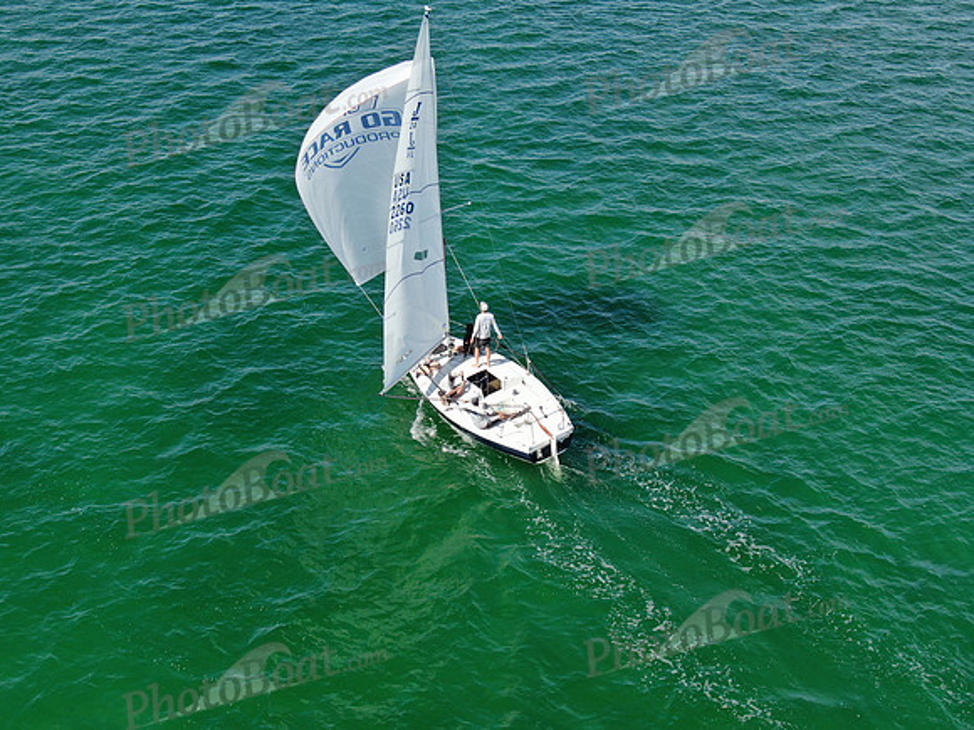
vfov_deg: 30.3
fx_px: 1351
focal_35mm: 48
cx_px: 487
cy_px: 365
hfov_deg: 39.7
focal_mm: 8.6
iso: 100
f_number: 3.8
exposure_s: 1/500
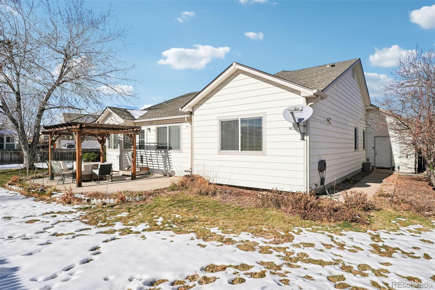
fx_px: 236
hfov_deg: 85.4
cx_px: 218
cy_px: 145
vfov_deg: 63.2
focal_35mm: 20
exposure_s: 1/750
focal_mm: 13
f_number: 9.5
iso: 100
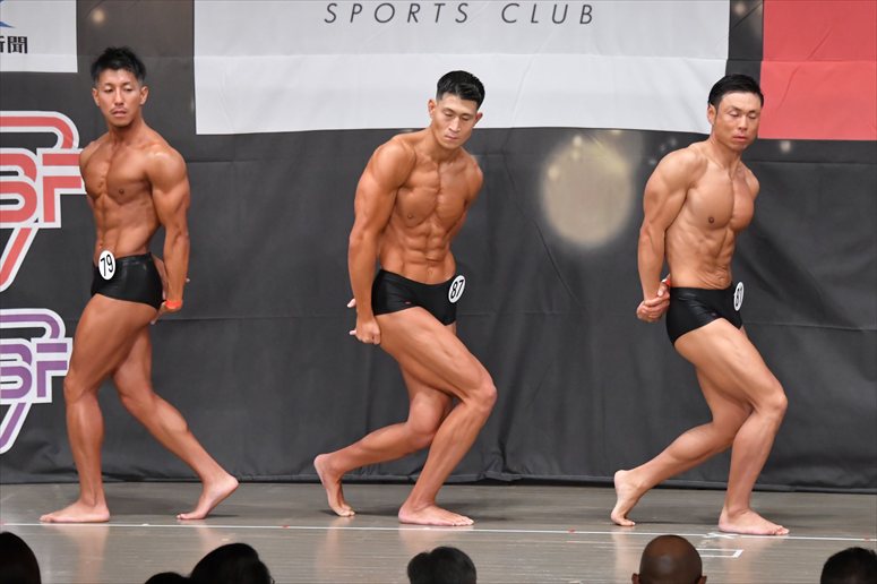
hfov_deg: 9.5
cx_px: 438
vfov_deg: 6.3
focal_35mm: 217
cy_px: 292
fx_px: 5284
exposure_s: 1/400
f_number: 5.6
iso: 6400
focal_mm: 145
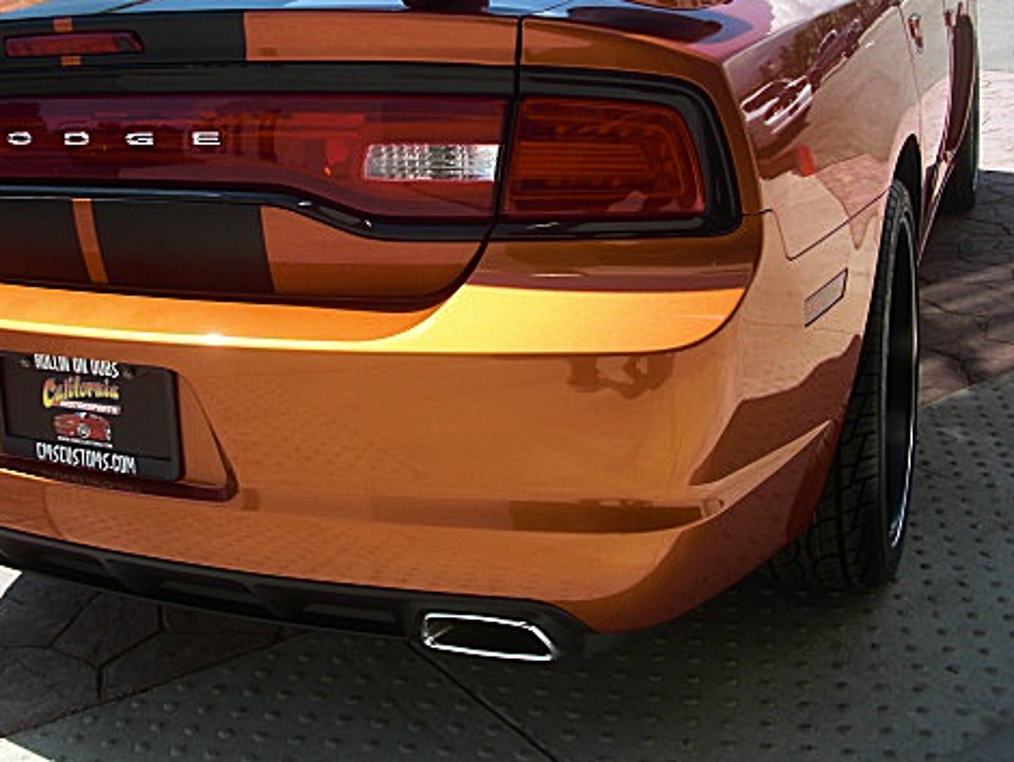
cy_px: 255
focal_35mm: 49
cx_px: 406
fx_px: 1436
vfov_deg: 29.5
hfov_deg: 38.7
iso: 50
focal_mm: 6.3
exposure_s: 1/640
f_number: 2.8
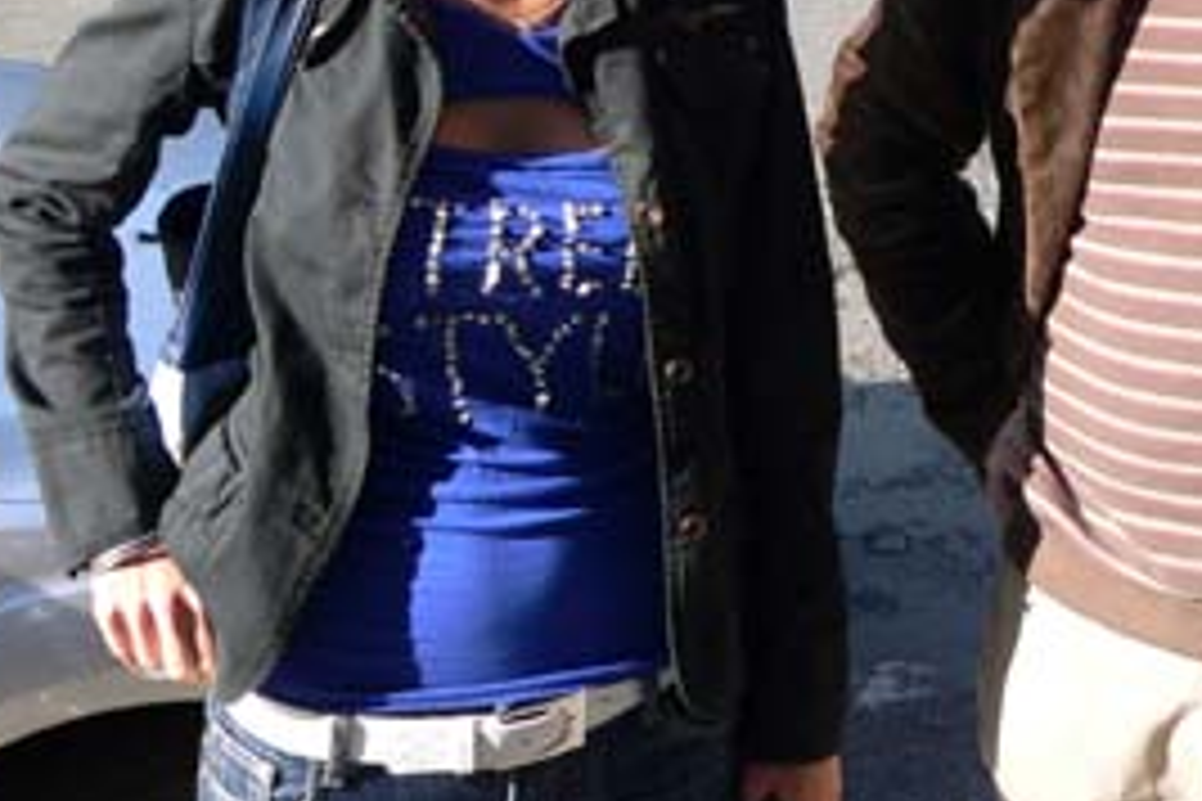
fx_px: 2337
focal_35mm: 70
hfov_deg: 28.2
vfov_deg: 19.0
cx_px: 986
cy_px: 16
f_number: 4
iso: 80
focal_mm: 6
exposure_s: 1/125
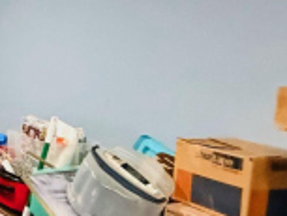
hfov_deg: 21.3
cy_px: 60
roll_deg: +0.8
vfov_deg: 23.9
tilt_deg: -3.3
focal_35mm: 61
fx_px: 506
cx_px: -226
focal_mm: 2.22
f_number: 2.2
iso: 1000
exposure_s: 1/60
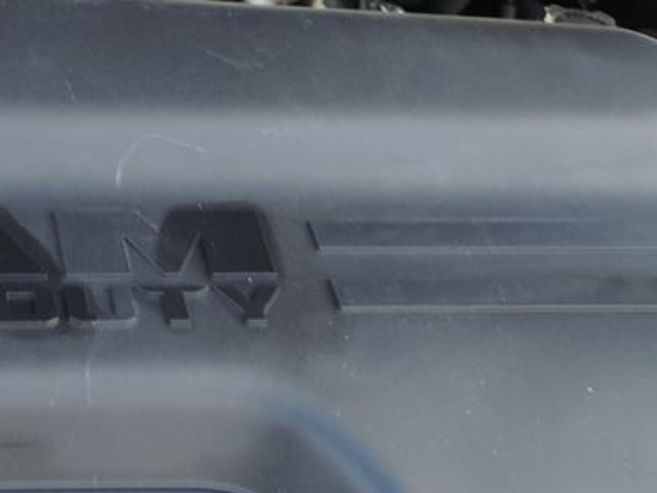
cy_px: -308
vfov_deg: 16.3
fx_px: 1518
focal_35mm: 80
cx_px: -128
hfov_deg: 22.5
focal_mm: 4.3
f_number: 3
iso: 80
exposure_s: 1/60
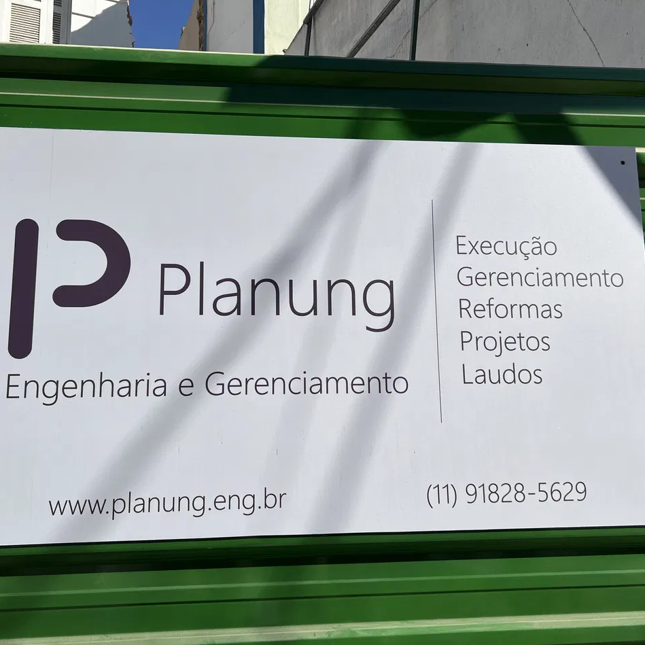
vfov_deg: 52.5
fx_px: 654
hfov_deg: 52.5
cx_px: 323
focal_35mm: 31
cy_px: 324
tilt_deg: +8.6
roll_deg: +0.6
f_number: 1.5
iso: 50
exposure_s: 1/6579
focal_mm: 5.7
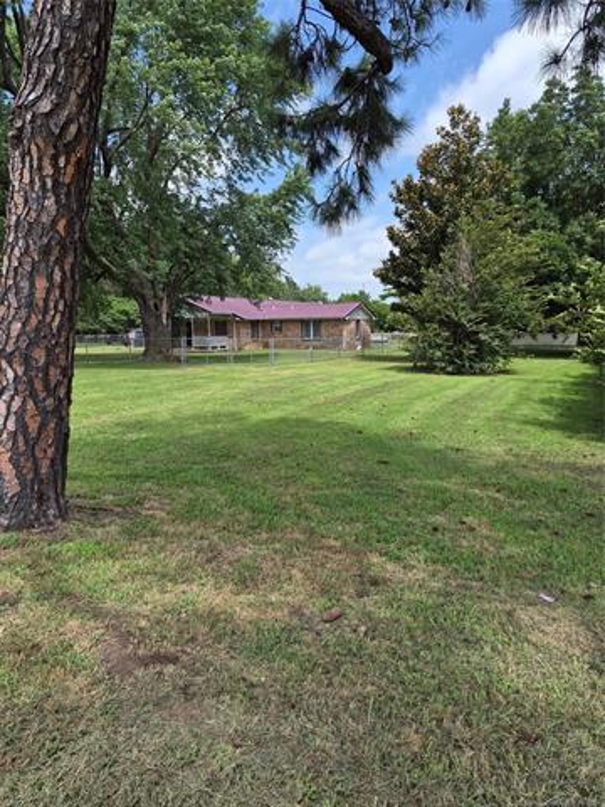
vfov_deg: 73.9
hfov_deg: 58.9
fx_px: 536
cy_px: 404
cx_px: 302
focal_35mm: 23
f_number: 1.8
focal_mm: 5.4
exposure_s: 1/3400
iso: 80
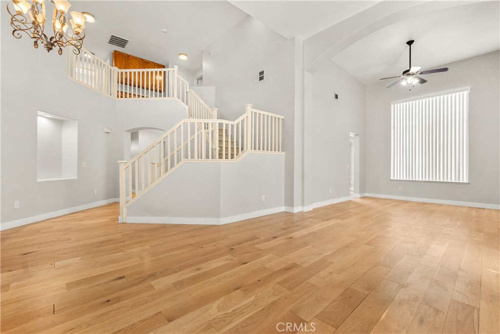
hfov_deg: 100.4
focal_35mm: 15
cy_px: 167
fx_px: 208
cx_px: 250
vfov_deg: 77.3
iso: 400
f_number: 8
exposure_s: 1/25
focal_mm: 10
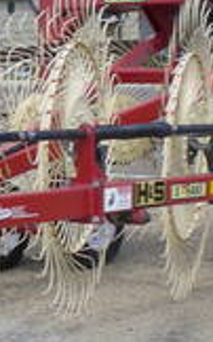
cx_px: 15
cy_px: 207
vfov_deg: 15.5
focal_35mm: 135
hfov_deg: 9.6
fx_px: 1256
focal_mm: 6.3
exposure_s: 1/233
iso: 50
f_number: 4.6
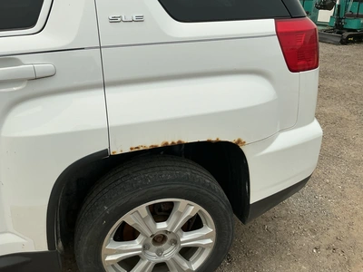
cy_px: 136
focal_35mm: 28
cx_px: 182
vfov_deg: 49.7
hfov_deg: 63.4
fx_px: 294
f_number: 1.8
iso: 25
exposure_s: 1/2320
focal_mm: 3
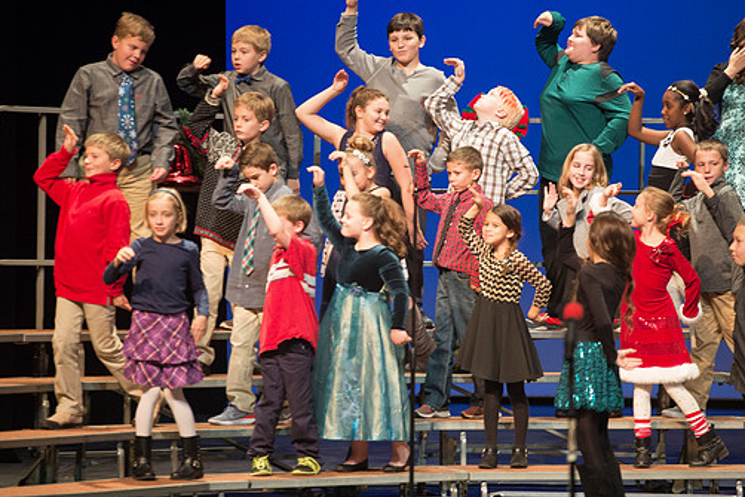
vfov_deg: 6.0
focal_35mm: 231
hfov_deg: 8.9
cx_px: 402
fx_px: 4782
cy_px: 268
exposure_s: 1/160
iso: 2500
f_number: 2.8
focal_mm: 200
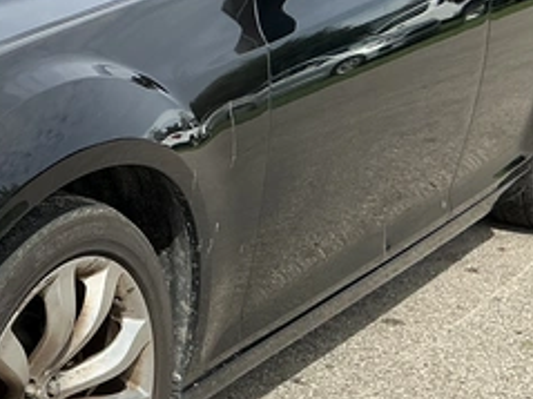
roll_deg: -1.5
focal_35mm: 88
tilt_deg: -17.2
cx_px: -125
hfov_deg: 20.6
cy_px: 228
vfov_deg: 16.8
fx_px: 1354
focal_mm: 3
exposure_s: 1/1055
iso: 25
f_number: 1.8
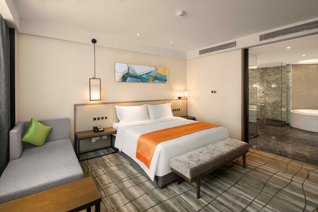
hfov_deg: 93.3
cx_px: 159
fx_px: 150
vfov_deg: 70.5
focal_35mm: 17
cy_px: 106
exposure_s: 1
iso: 100
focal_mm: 17
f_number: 11
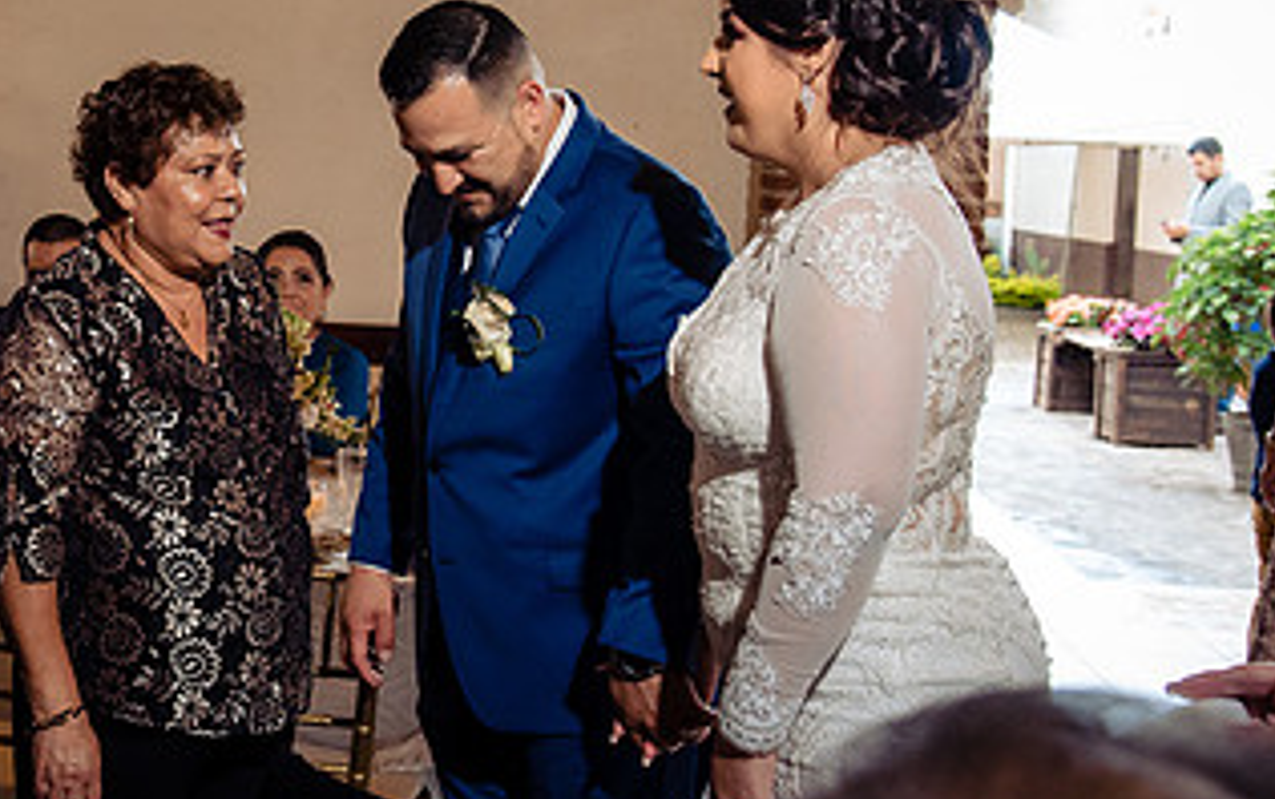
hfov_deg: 28.0
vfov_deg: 18.3
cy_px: 280
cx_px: 157
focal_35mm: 71
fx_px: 2469
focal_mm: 38
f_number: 7.1
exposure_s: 1/125
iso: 2000
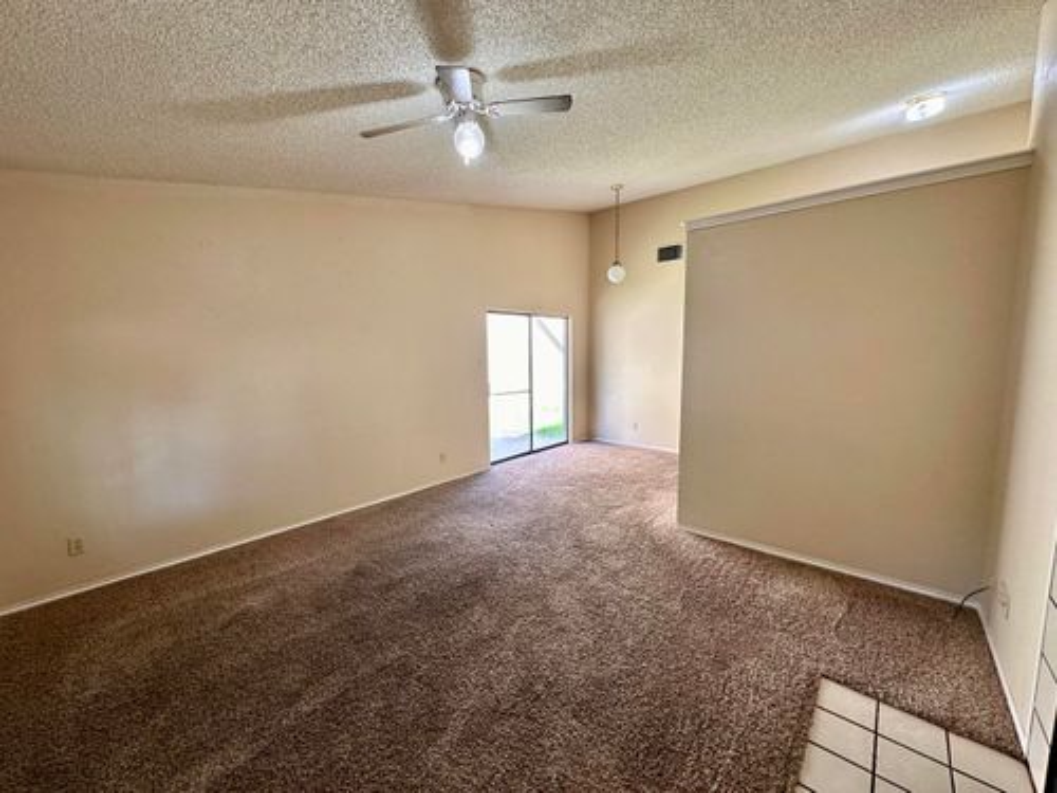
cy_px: 396
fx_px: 427
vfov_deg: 85.7
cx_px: 528
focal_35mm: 14
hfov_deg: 102.1
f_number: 2.2
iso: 100
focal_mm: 2.22
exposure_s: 1/120
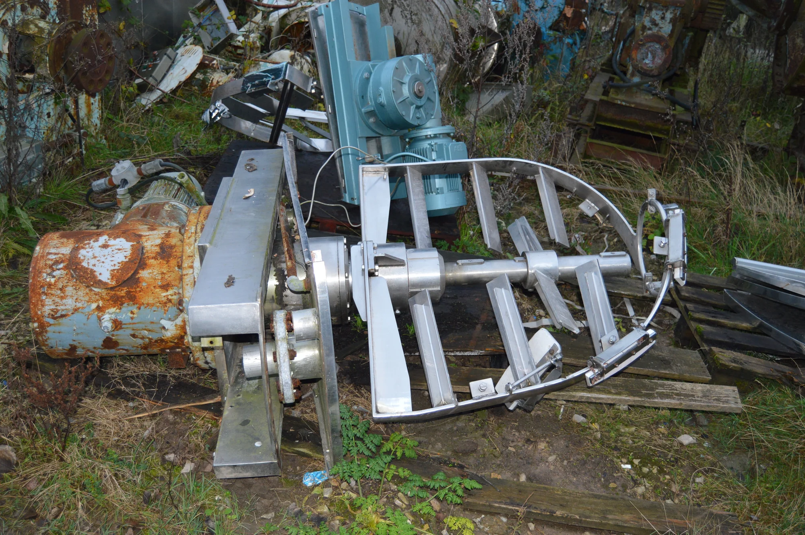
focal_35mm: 33
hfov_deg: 57.3
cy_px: 268
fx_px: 737
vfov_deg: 39.9
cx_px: 402
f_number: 3.5
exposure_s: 1/60
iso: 560
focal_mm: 22
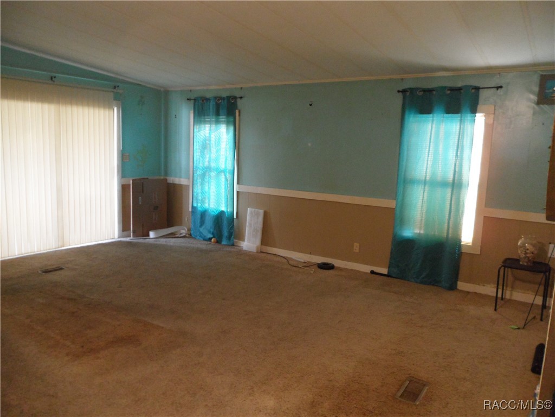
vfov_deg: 51.4
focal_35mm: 27
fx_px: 433
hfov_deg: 65.3
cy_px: 208
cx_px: 278
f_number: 3.5
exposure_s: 1/10
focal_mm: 4.9
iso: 400
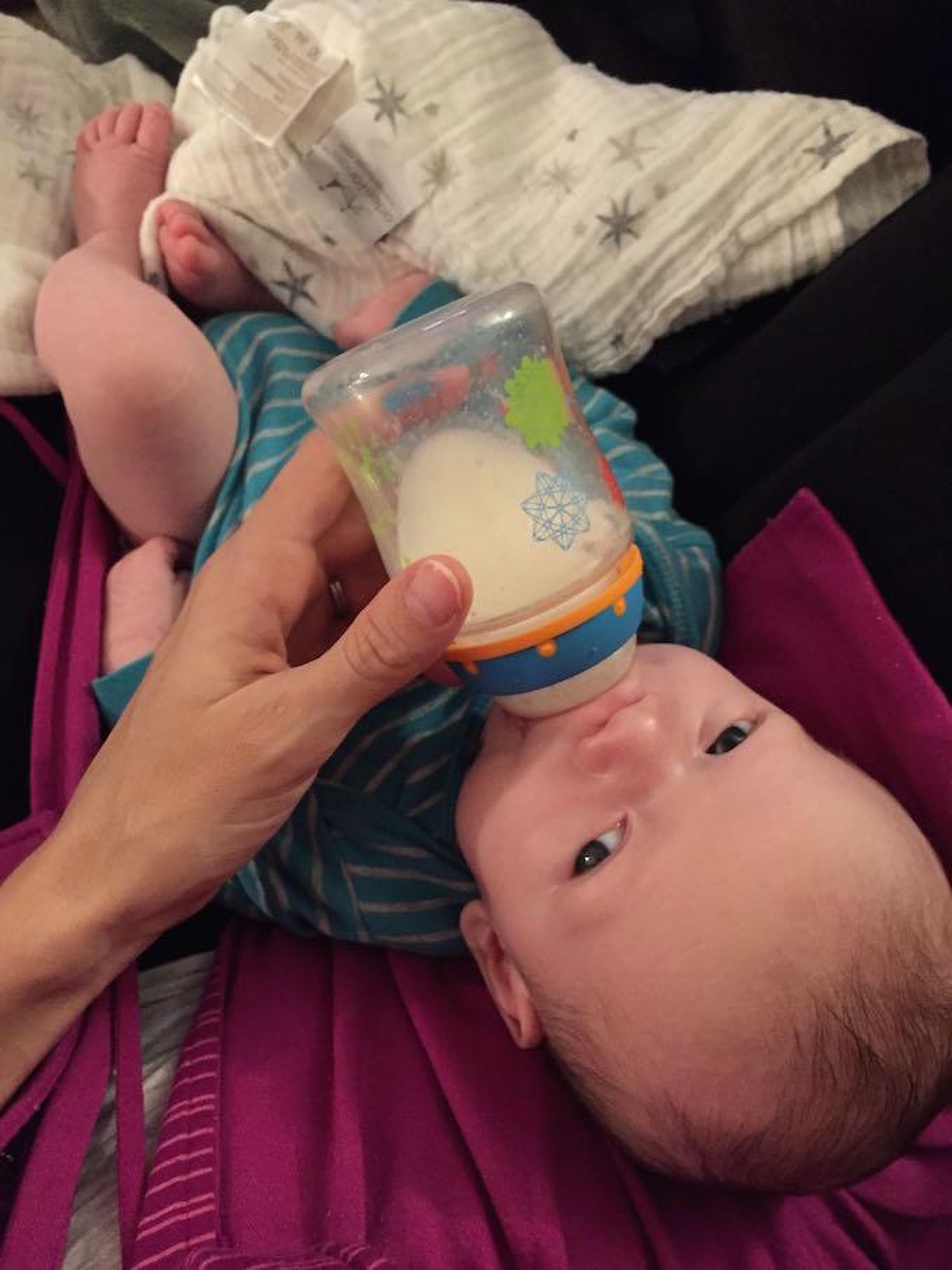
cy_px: 635
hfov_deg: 48.2
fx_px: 1064
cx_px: 476
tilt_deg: -71.7
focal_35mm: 29
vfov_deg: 61.7
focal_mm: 4.15
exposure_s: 1/15
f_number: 2.2
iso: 500
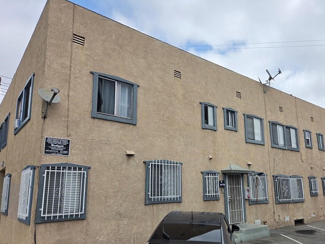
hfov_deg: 62.9
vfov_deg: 49.4
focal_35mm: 28
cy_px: 147
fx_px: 263
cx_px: 194
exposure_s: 1/4899
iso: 80
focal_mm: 5.4
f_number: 1.8
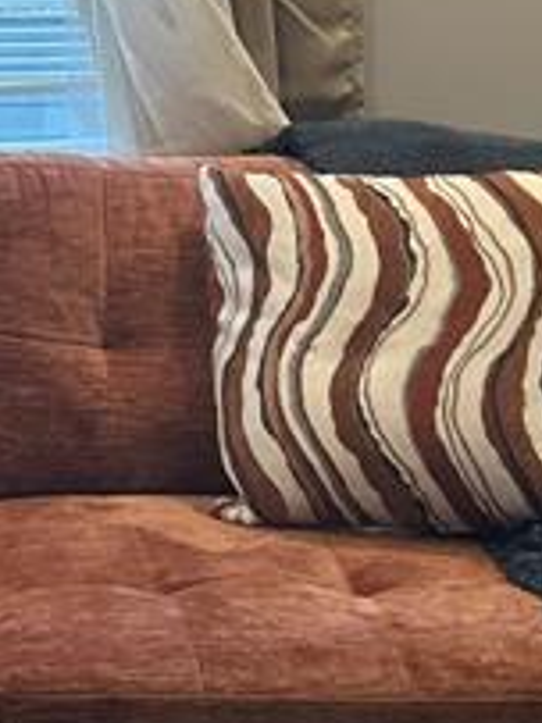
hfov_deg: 10.6
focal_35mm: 131
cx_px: -464
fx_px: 2738
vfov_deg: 15.0
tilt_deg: -10.3
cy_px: 178
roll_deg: +0.9
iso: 100
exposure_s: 1/60
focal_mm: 5.7
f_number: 1.5
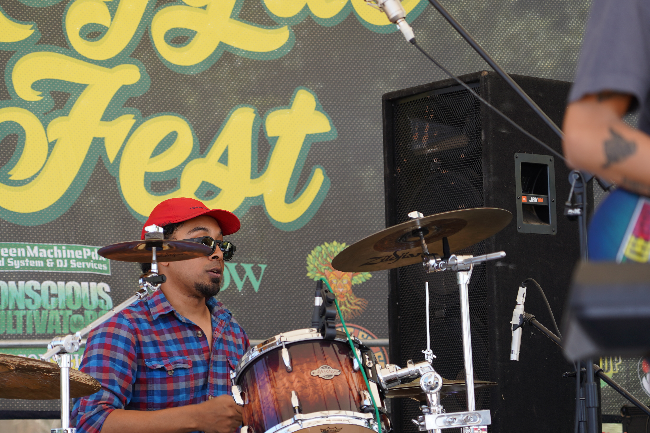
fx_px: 2582
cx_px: 222
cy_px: 270
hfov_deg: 14.3
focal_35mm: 143
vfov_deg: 9.6
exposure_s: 1/160
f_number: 4
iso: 100
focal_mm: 105
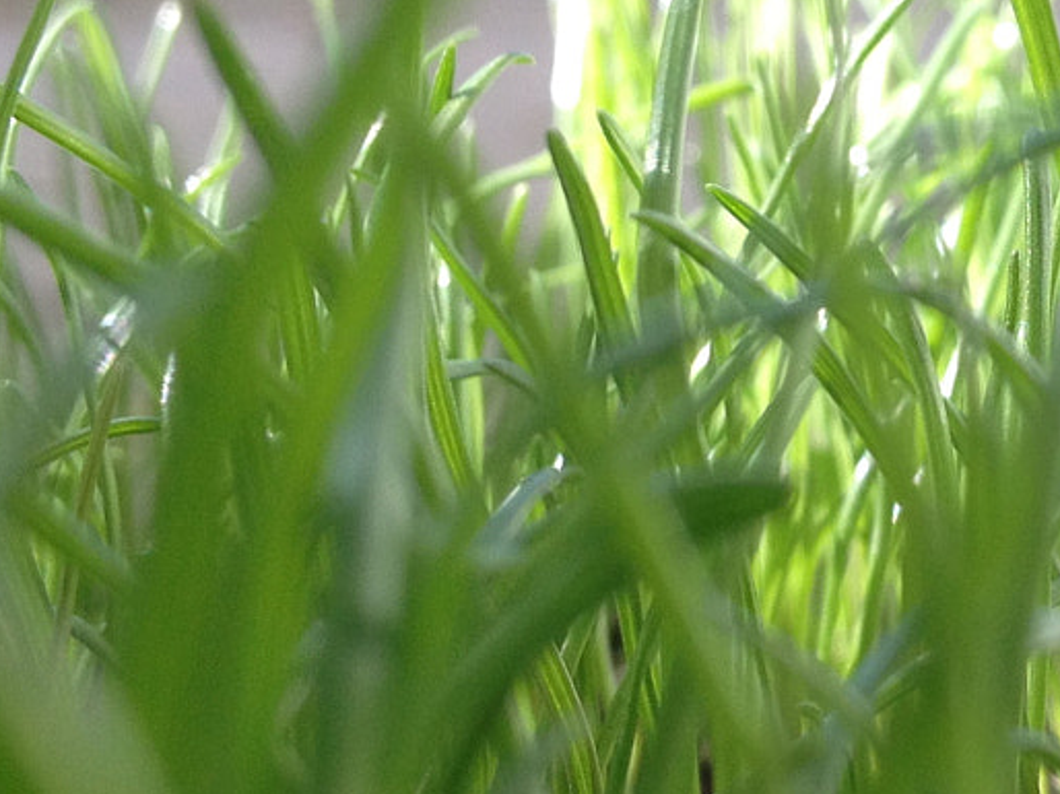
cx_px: 1145
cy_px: 361
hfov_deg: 17.5
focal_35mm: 109
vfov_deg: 13.6
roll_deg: +0.1
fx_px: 3336
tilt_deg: -11.6
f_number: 2.4
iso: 50
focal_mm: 4.28
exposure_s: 1/205
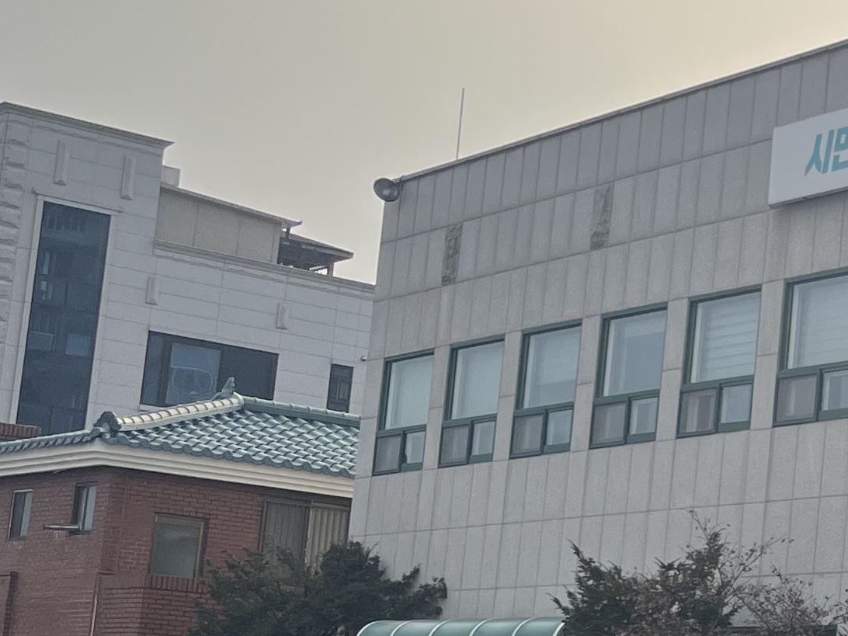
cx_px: 1312
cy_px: 504
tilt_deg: +5.9
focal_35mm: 96
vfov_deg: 15.3
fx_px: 2352
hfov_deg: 18.0
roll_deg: -3.6
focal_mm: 5.1
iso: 50
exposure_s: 1/4149
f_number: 1.6
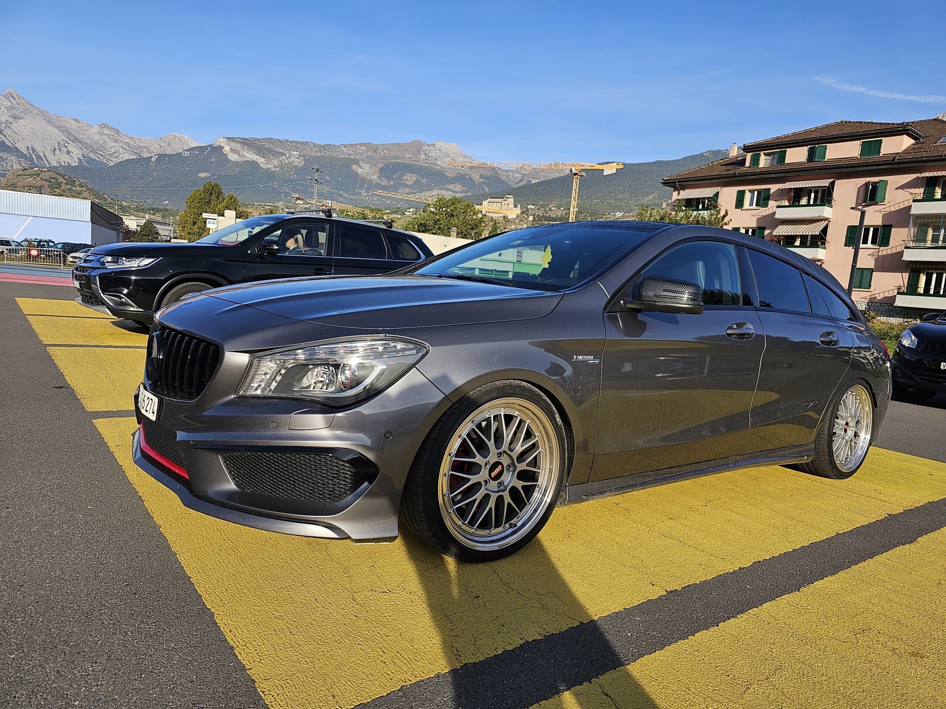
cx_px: 473
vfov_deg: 58.9
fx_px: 629
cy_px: 354
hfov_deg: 73.9
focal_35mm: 23
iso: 10
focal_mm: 6.3
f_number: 1.7
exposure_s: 1/523
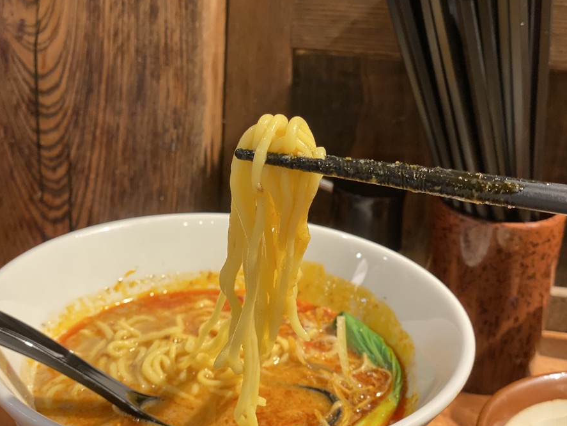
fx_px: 983
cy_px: 187
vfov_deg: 24.4
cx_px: 252
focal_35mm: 60
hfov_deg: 32.1
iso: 125
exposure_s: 1/50
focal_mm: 6
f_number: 2
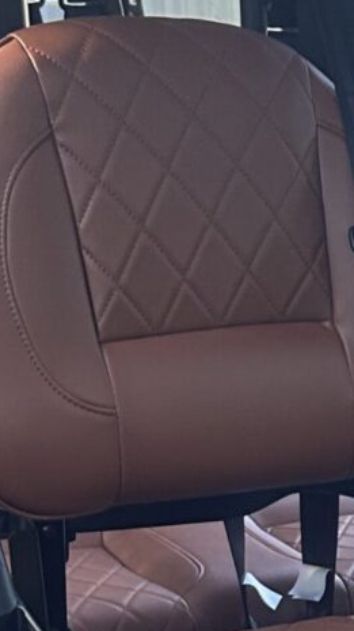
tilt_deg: -19.5
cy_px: 767
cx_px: 528
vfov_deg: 17.4
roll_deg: +1.6
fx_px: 1956
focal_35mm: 117
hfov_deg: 10.0
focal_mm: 5.7
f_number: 1.5
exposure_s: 1/121
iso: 125
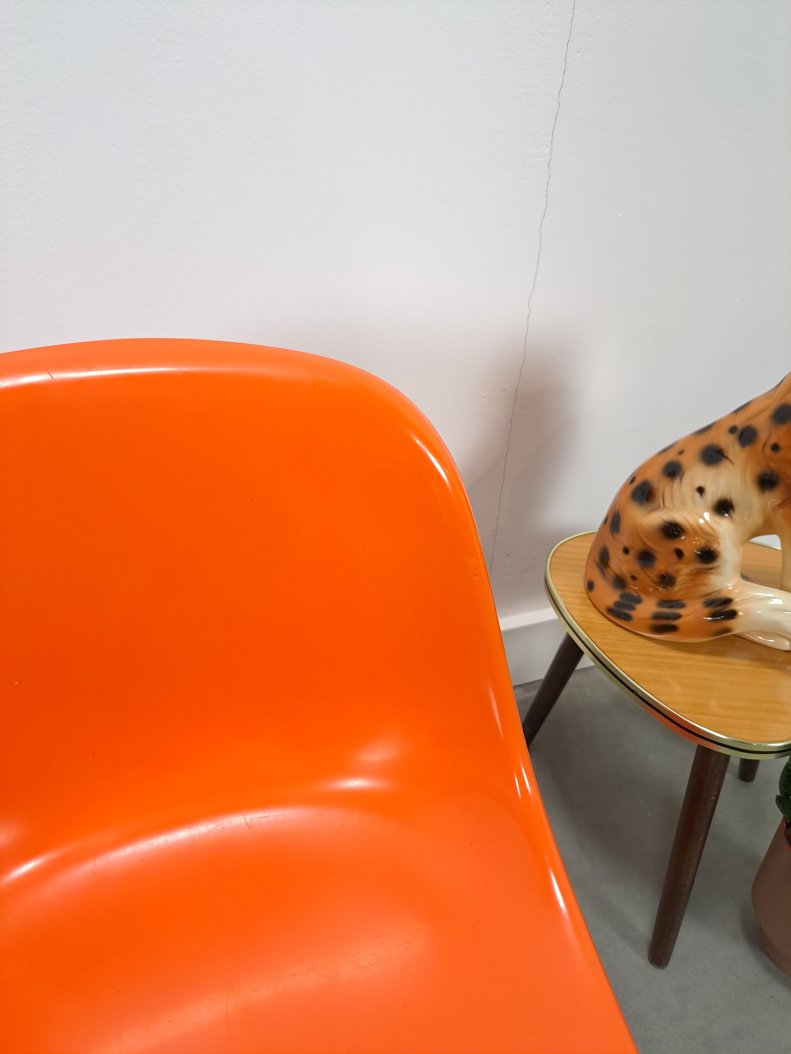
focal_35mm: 24
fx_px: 731
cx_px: 396
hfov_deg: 56.8
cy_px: 527
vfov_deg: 71.6
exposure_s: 1/50
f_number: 1.8
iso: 250
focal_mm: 5.23
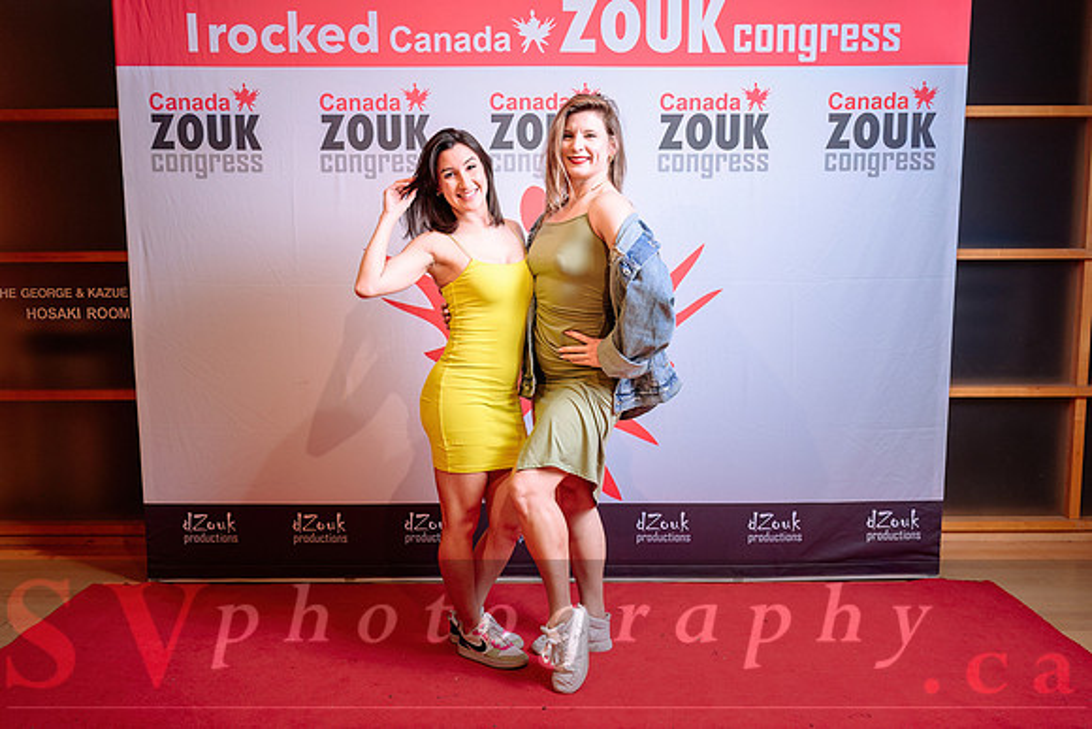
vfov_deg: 41.1
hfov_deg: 58.7
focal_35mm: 32
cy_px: 364
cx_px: 546
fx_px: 971
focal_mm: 32
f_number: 4
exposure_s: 1/125
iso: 500
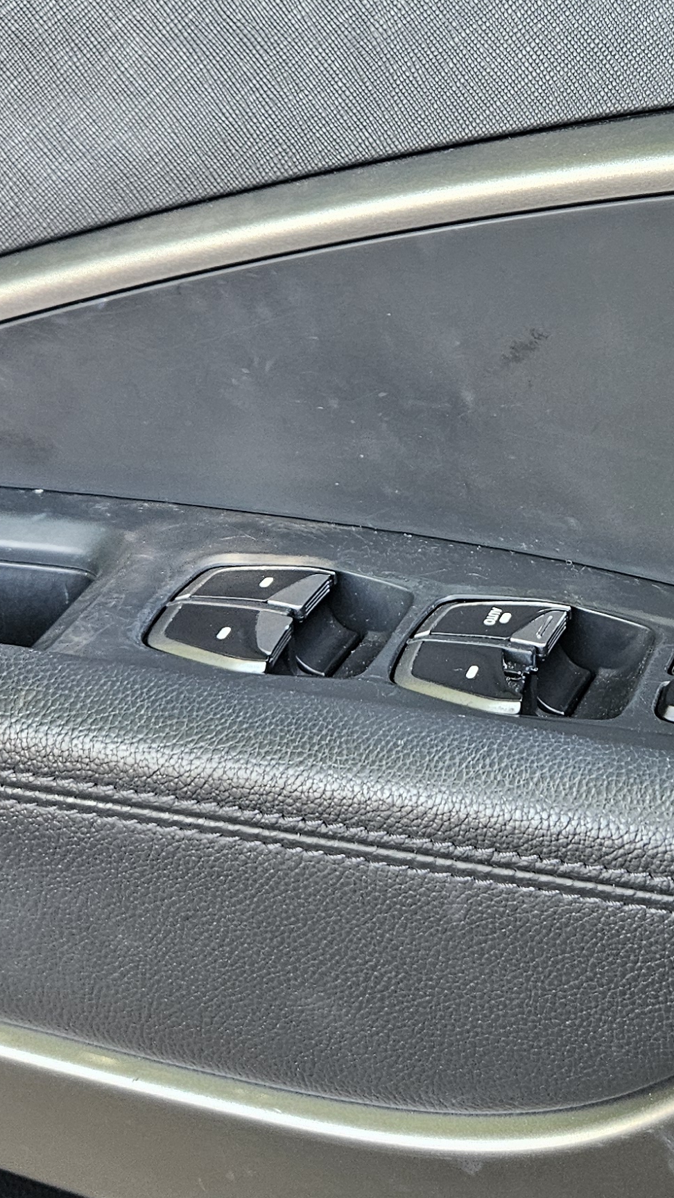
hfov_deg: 19.9
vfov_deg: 35.7
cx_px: 711
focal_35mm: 58
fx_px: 1843
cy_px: 401
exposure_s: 1/170
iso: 320
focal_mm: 5.4
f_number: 1.8
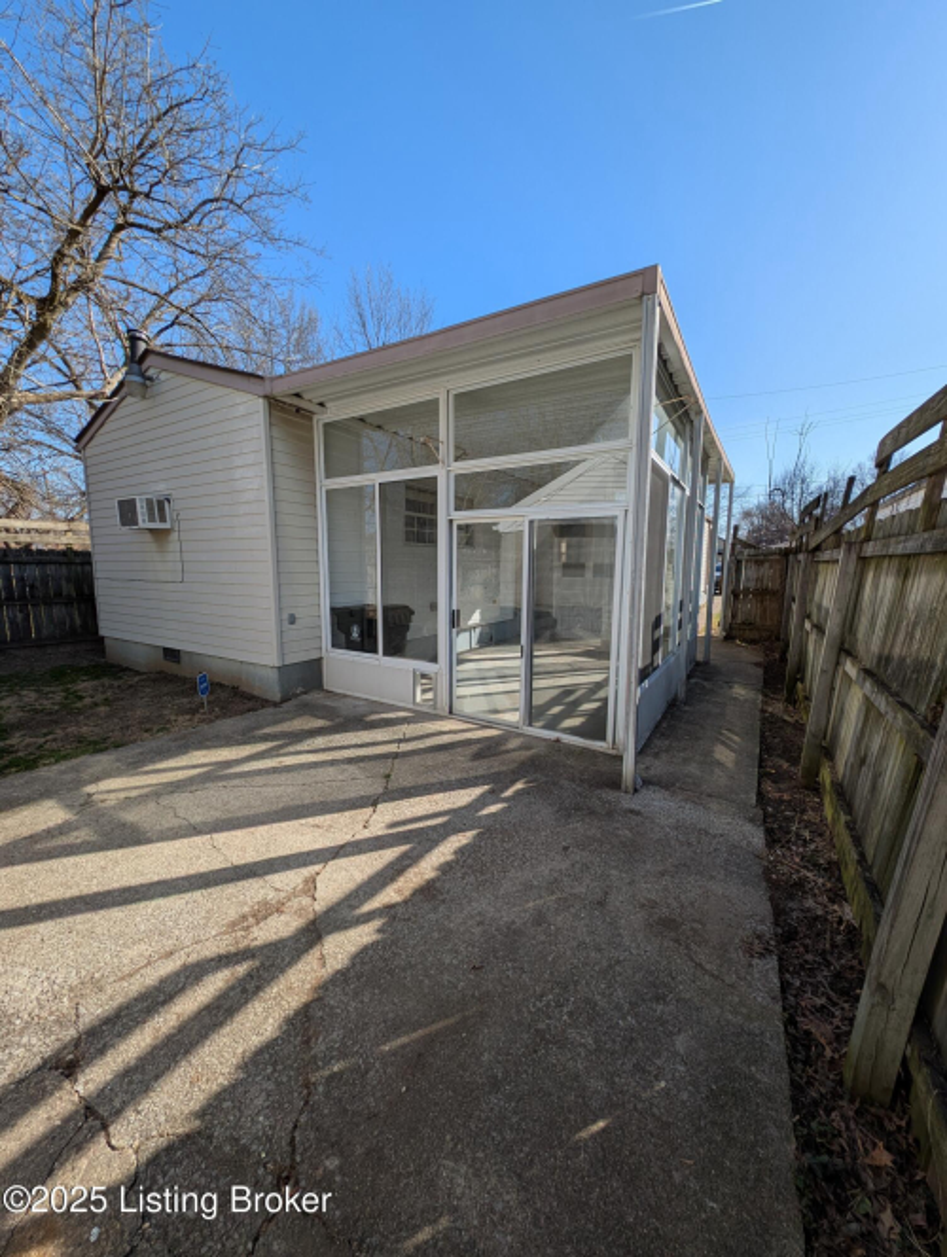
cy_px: 628
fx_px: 437
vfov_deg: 110.5
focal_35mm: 12
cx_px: 474
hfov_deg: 94.6
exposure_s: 1/1859
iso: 42
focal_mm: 2.23
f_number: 1.95
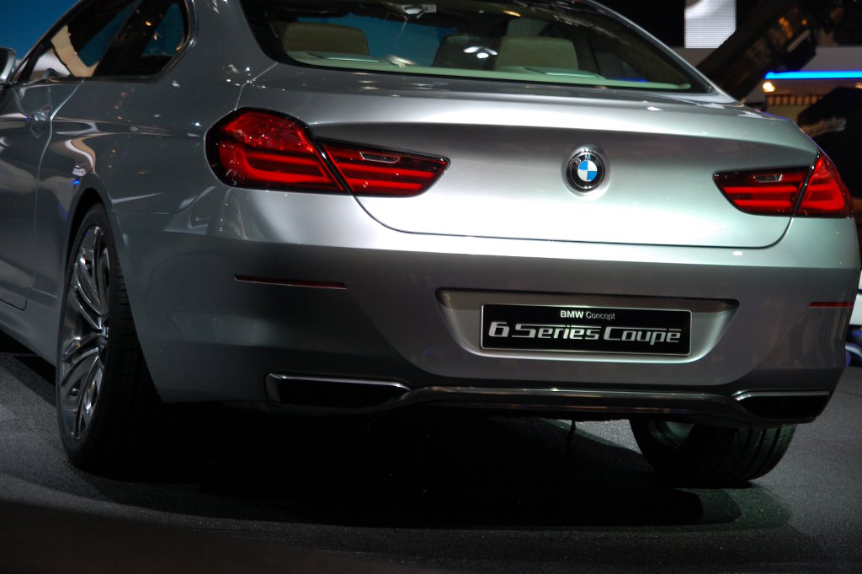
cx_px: 431
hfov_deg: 18.9
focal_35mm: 108
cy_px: 287
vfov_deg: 12.7
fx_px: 2584
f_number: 5.3
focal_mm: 72
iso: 400
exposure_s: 1/125
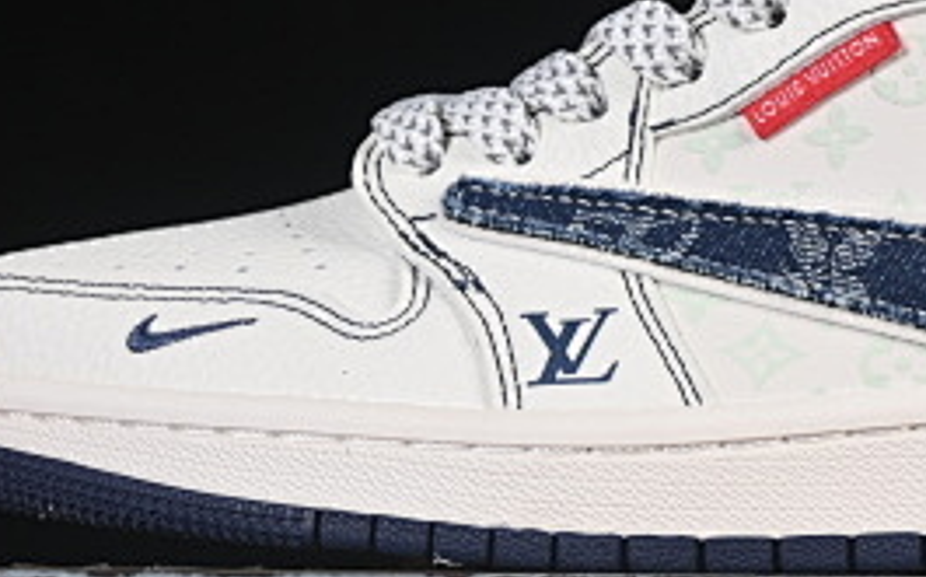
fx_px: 5823
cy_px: 2
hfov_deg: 9.1
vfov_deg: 5.7
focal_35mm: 231
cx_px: 846
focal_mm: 50
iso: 160
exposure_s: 1/80
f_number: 8
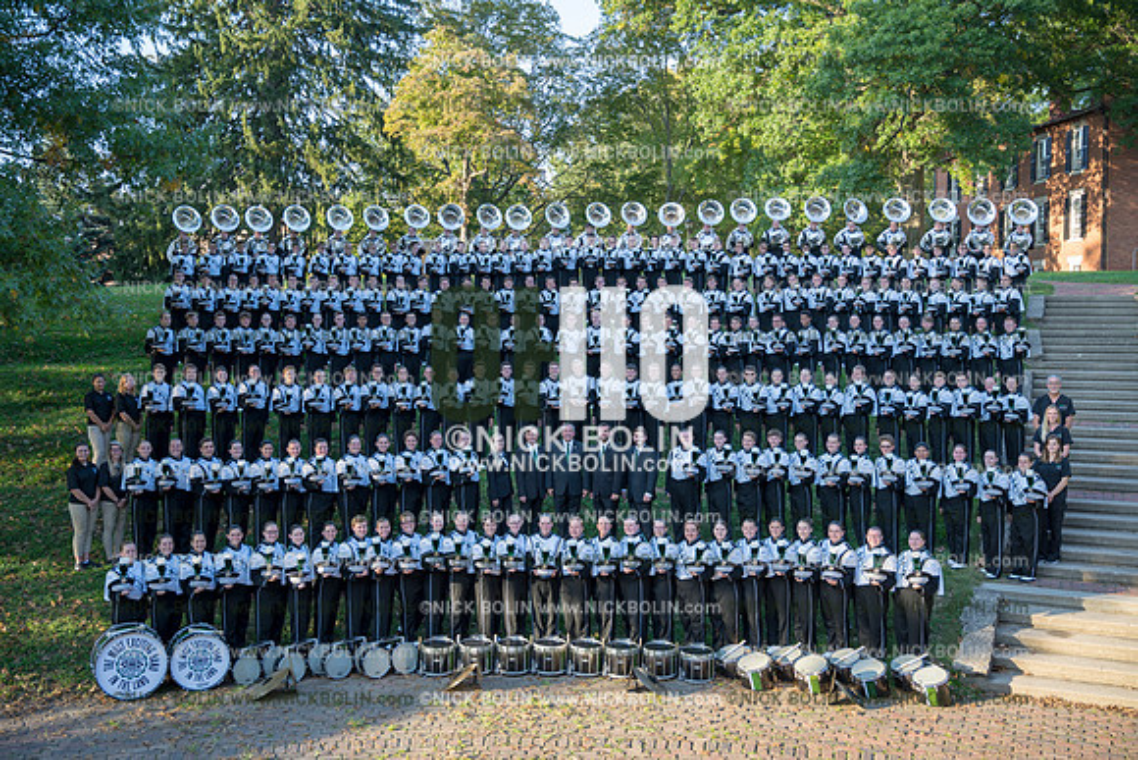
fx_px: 1091
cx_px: 569
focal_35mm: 34
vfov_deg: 38.4
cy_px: 380
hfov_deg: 55.1
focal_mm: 34.5
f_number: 4
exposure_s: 1/125
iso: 125
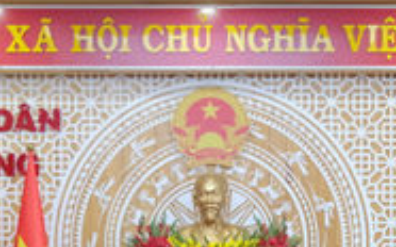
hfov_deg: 12.0
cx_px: 213
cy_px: 360
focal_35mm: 175
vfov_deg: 7.4
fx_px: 1888
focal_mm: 39.3
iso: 2500
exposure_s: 1/250
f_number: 4
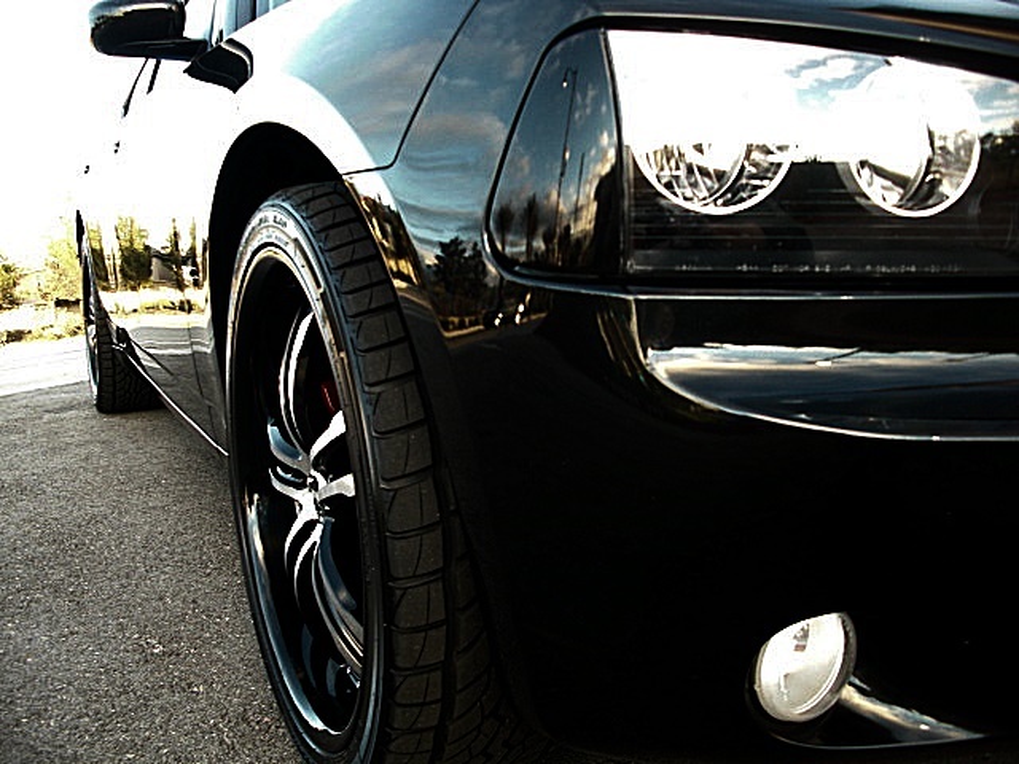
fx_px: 1060
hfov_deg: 51.4
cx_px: 510
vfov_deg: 39.7
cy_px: 382
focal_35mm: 36
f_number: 2.8
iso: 200
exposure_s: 1/60
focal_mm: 6.3
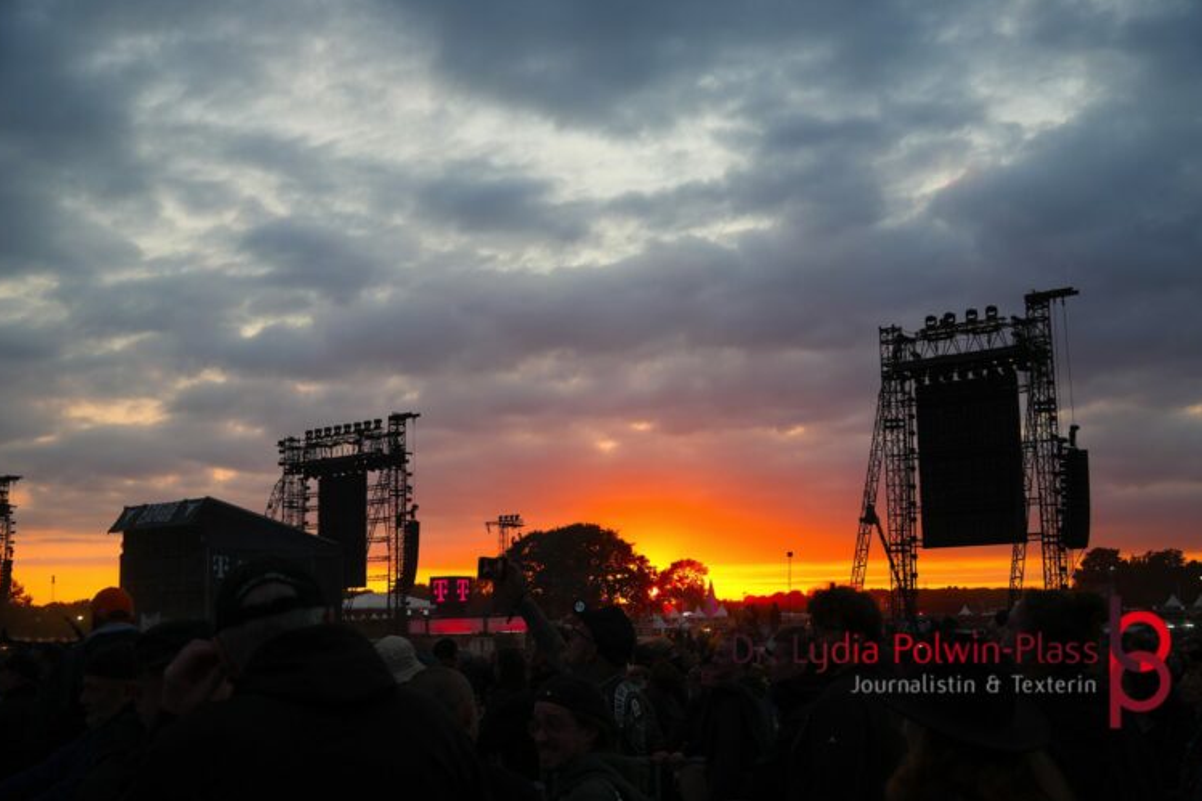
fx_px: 1335
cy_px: 406
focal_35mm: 40
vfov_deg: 33.4
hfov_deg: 48.5
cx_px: 599
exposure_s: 1/80
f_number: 4.5
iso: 100
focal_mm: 26
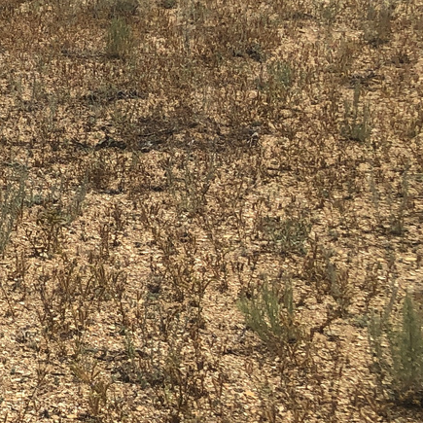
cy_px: -7
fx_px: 1410
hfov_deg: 14.4
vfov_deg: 16.7
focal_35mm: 102
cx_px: -398
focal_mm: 4
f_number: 1.8
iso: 25
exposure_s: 1/4000
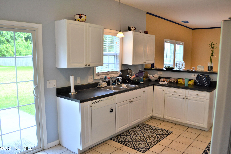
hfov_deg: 67.4
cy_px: 77
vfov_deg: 47.9
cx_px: 116
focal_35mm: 27
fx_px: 173
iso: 400
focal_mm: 18
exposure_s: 1/80
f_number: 4.5
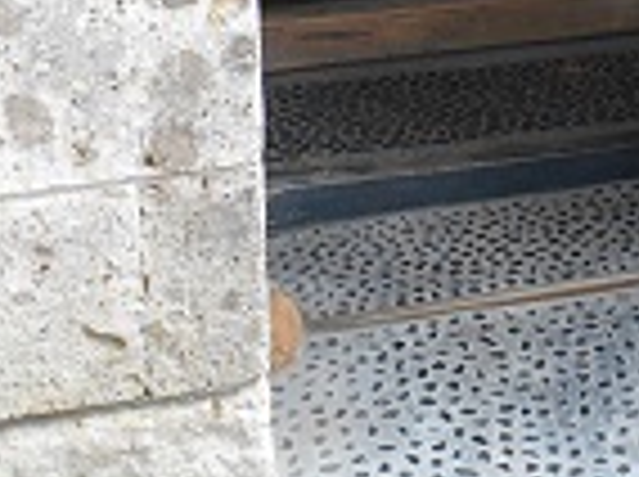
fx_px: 1603
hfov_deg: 22.0
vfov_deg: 15.3
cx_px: 583
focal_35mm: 87
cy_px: -292
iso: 220
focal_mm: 4.7
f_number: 3.4
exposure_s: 1/30
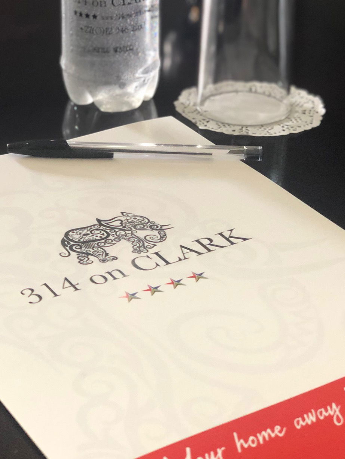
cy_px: 134
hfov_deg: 17.4
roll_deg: -1.4
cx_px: 181
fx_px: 1129
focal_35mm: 85
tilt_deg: -23.0
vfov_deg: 22.9
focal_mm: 6
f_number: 2.4
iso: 125
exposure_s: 1/33
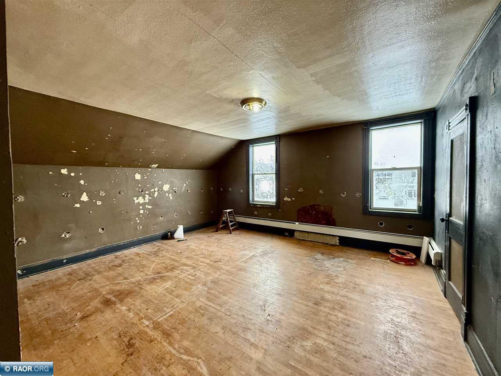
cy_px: 188
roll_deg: +0.7
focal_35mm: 14
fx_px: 203
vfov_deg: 85.7
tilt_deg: -1.5
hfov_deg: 102.1
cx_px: 250
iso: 400
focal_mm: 2.22
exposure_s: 1/83
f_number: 2.2
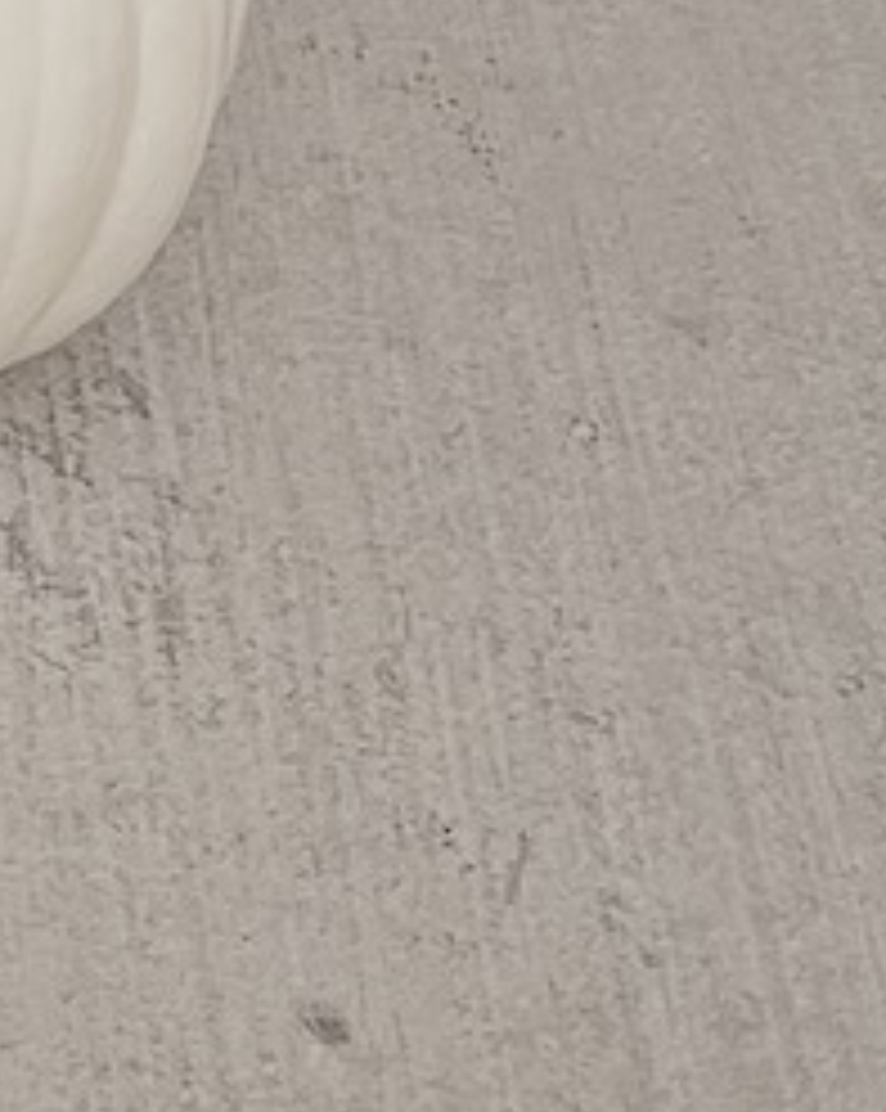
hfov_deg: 6.9
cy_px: -3037
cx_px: -2132
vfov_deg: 7.6
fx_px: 6305
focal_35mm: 192
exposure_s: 1/800
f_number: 1.6
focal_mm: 5.1
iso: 32
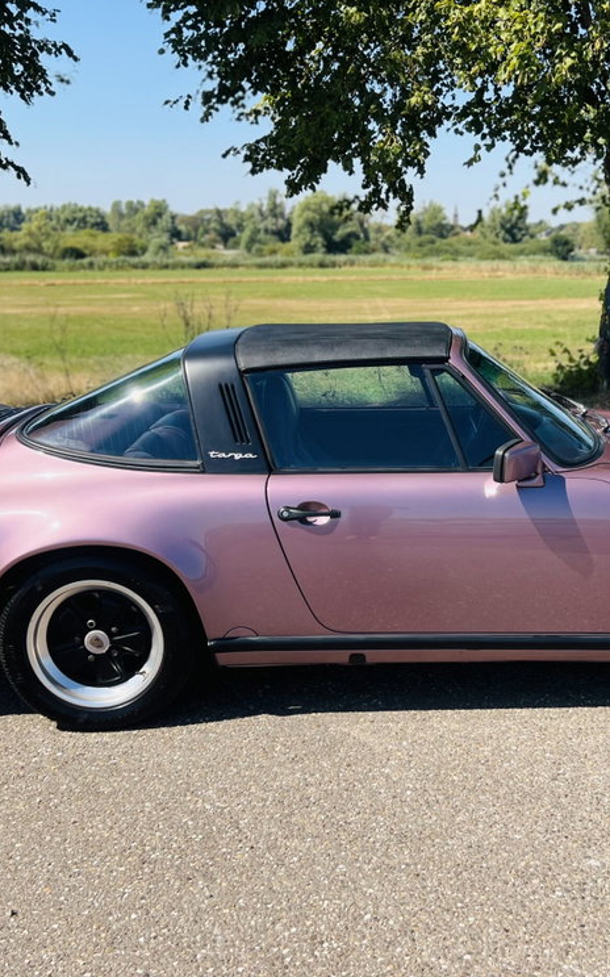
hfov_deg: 33.3
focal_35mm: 38
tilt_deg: -13.4
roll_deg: +0.9
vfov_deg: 51.6
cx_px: 398
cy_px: 483
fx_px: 1011
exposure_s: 1/3077
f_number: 1.5
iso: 50
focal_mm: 5.7
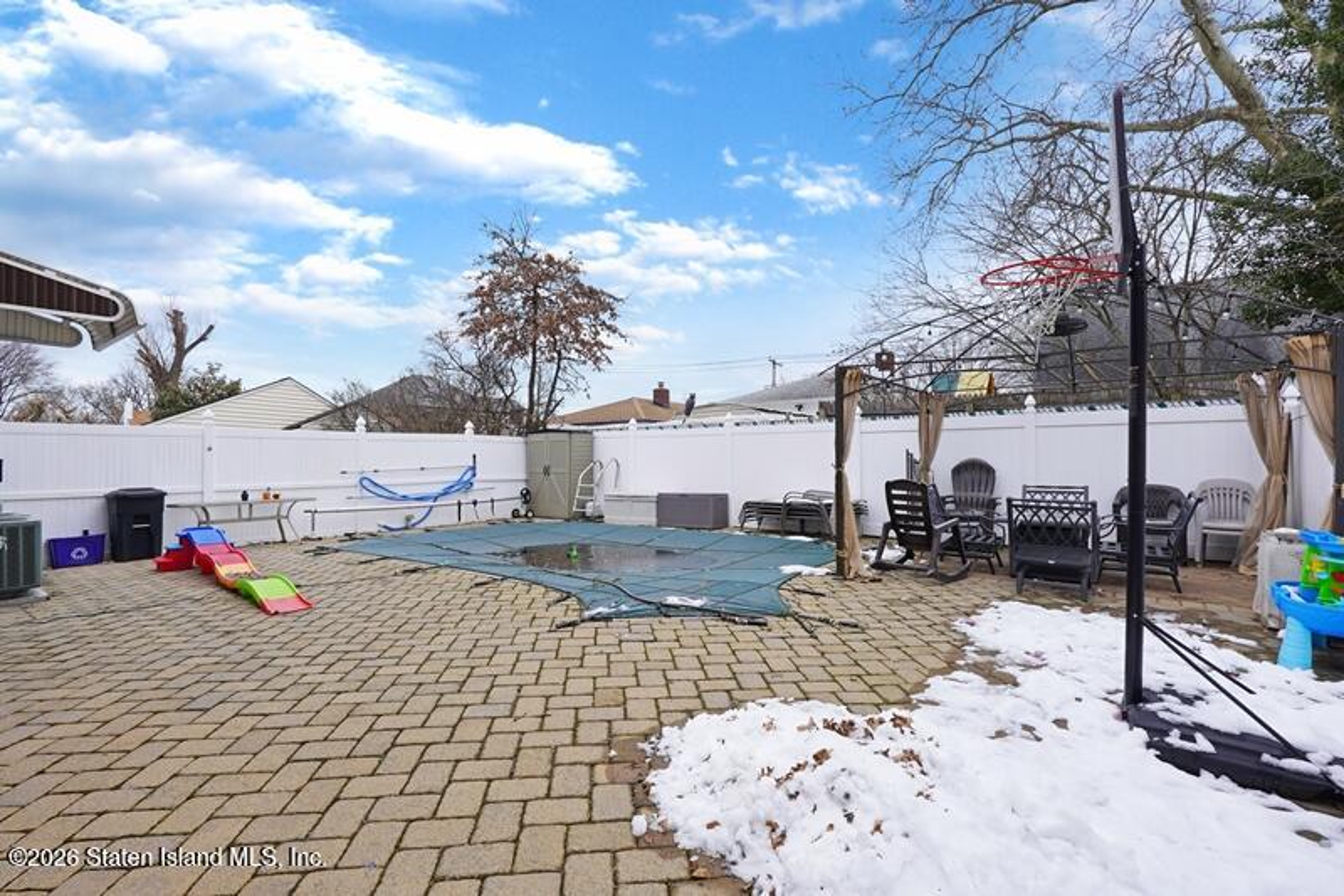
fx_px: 616
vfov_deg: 72.0
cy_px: 448
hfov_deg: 95.0
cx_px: 672
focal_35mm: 16
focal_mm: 11
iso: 100
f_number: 9
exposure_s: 1/125
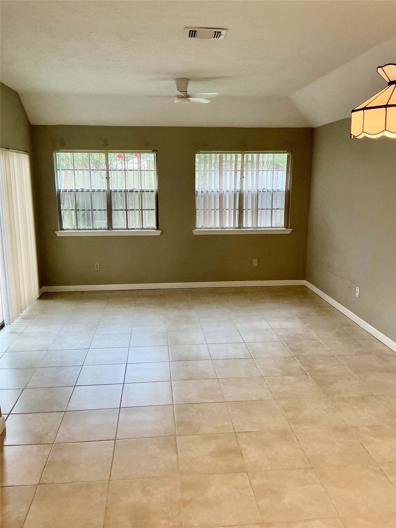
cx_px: 198
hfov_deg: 48.2
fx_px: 442
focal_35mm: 29
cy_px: 264
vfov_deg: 61.7
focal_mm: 3
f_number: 1.8
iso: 80
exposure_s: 1/60
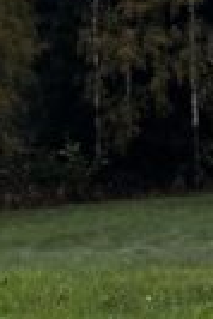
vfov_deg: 5.2
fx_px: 3408
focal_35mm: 385
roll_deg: +0.8
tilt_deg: +5.1
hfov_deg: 3.6
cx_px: 223
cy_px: -458
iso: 64
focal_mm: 6.86
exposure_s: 1/121
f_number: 1.78
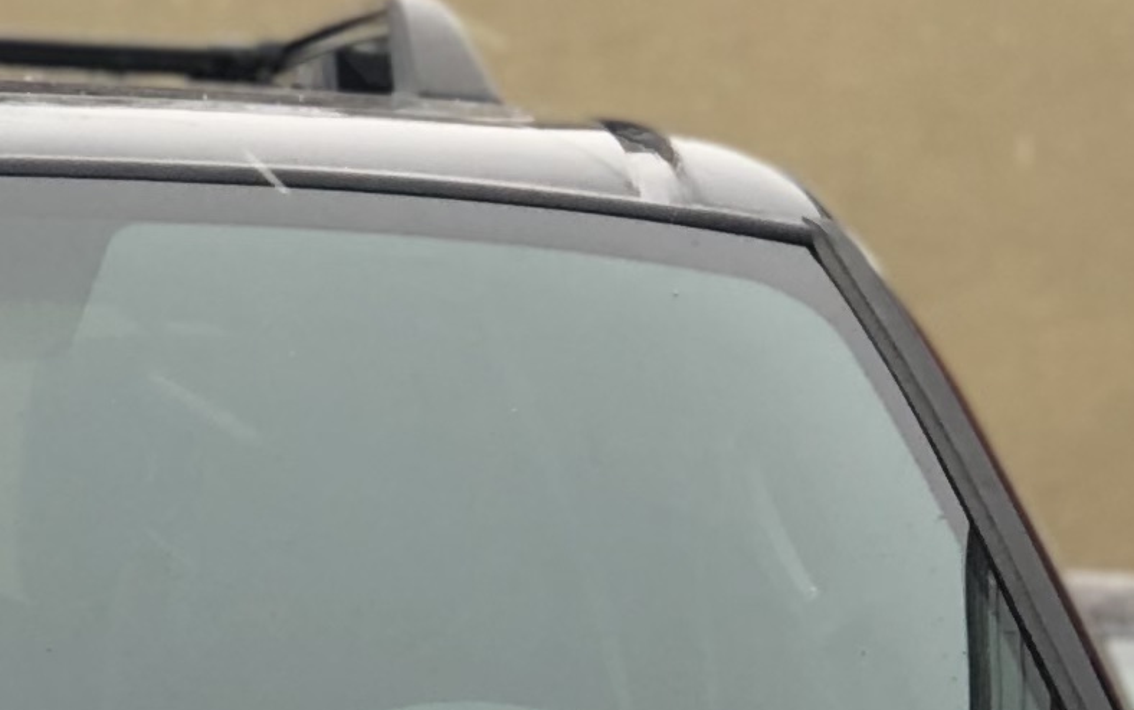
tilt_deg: -6.7
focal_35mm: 282
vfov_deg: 4.6
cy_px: 1400
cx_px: -127
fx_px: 8718
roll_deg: -0.1
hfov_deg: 7.4
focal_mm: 6
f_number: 2.4
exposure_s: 1/60
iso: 16
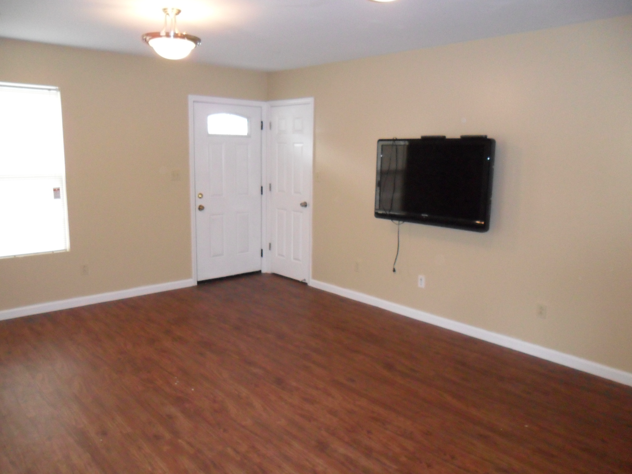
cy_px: 237
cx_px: 316
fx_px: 493
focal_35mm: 27
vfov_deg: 51.4
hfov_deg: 65.3
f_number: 3.5
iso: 400
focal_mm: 4.9
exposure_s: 1/45
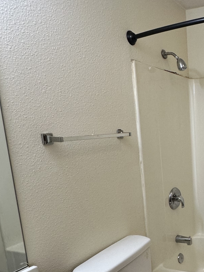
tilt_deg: -10.5
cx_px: 228
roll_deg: +0.3
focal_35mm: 35
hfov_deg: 34.6
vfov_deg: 51.8
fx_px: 275
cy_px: 177
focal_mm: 2.22
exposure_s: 1/120
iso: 125
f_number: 2.2
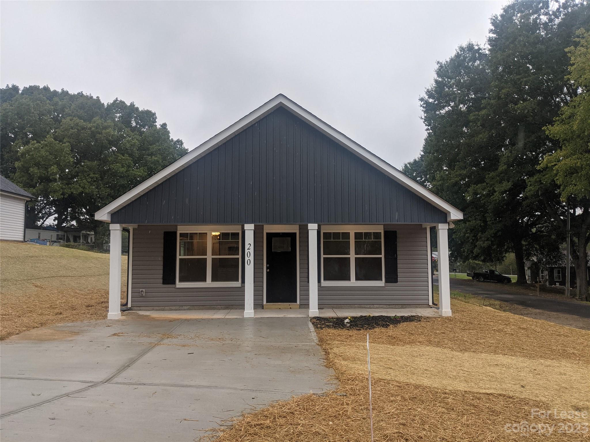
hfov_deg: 65.3
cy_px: 221
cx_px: 295
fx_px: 460
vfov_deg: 51.4
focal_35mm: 27
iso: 80
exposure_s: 1/602
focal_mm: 4.38
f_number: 1.73
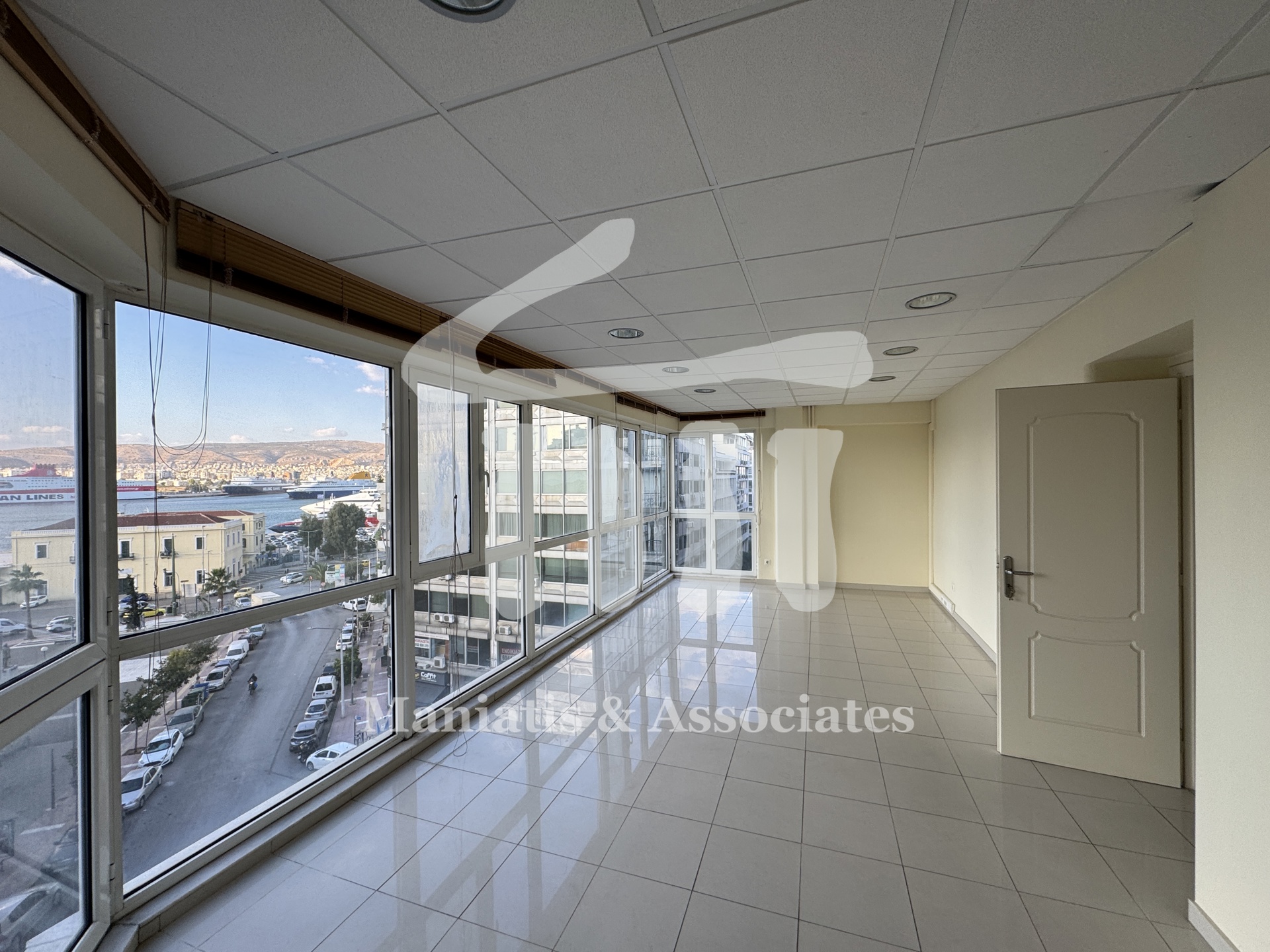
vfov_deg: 85.7
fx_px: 514
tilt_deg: +0.0
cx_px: 635
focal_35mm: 14
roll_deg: +0.4
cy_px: 476
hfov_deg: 102.1
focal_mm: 2.22
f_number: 2.2
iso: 40
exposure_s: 1/104
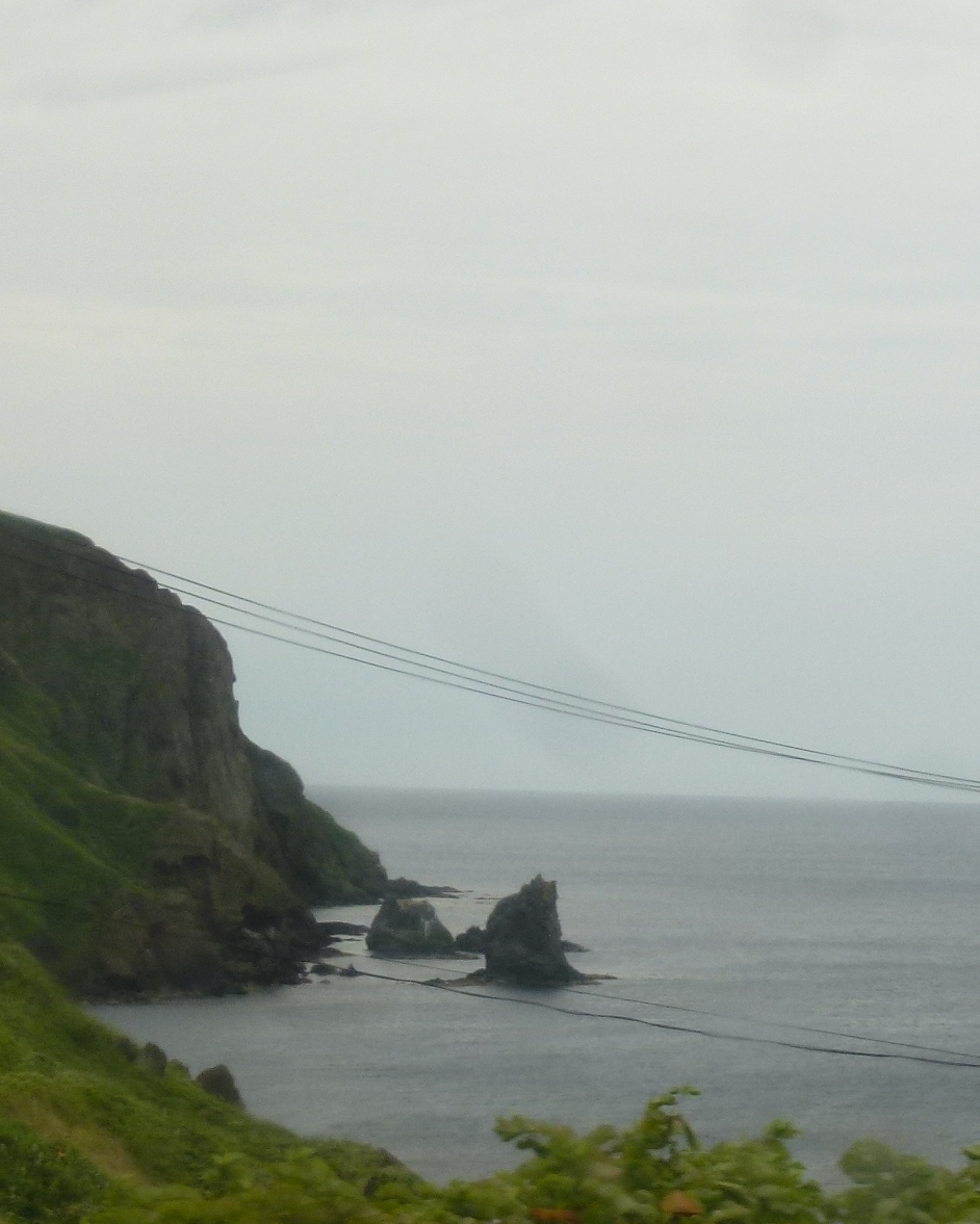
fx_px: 3770
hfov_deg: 14.8
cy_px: 725
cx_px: 515
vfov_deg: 18.4
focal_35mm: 104
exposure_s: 1/320
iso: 125
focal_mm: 8.7
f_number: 4.1
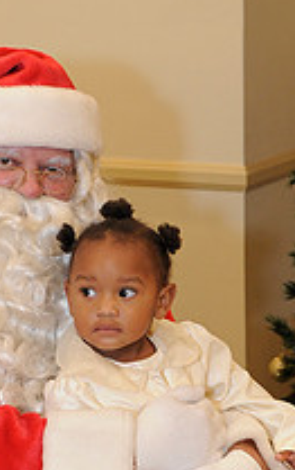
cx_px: 135
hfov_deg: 13.2
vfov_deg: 20.7
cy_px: 387
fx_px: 1271
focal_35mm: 99
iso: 1600
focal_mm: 35
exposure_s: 1/100
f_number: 4
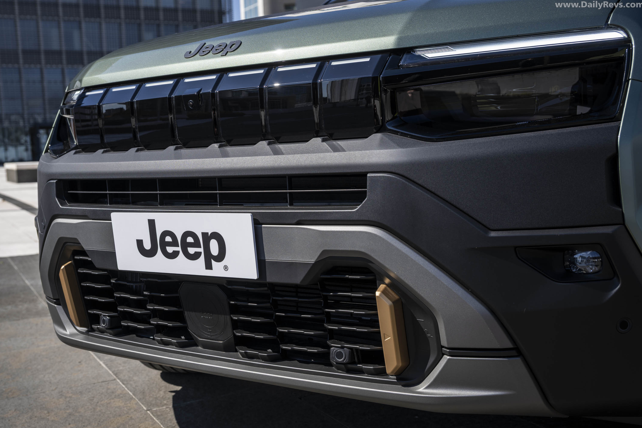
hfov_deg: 46.4
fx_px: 749
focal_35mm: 42
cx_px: 300
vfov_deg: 31.9
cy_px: 229
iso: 64
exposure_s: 1/320
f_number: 5.6
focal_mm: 39
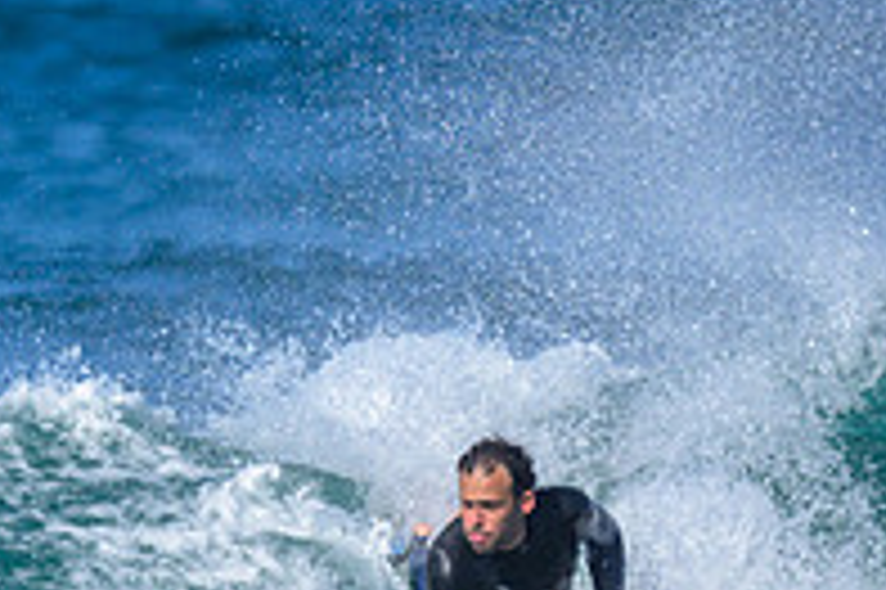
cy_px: 844
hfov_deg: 0.8
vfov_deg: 0.5
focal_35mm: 2616
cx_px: 229
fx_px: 64327
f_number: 6.3
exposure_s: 1/2000
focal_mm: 800
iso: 280
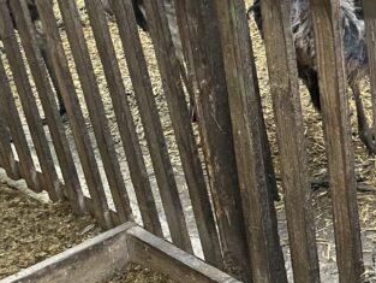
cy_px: 58
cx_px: 613
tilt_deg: -20.5
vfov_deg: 17.2
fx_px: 924
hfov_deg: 19.2
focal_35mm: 85
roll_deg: +2.7
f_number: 1.8
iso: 500
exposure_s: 1/40
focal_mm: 4.25
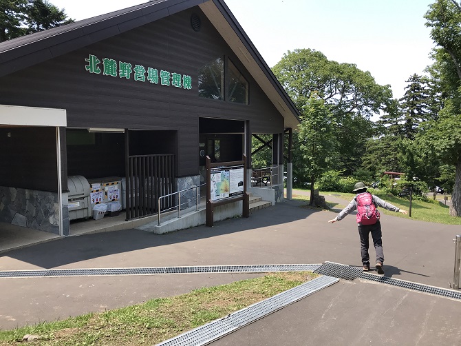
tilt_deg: -4.6
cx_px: 230
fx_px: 373
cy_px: 173
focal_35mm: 28
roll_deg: -0.2
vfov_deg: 49.7
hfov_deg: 63.5
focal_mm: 3.99
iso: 20
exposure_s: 1/921
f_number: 1.8
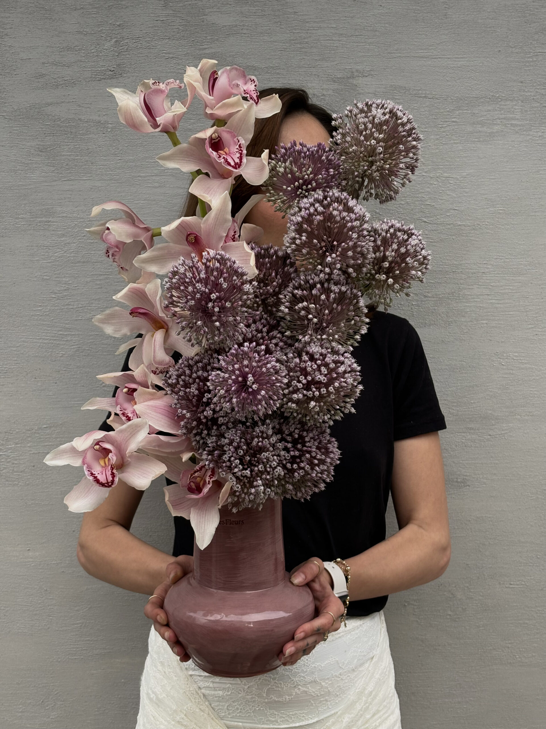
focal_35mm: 52
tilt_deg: -2.7
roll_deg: +0.1
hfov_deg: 28.0
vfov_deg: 36.8
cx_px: 273
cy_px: 364
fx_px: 1094
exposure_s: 1/121
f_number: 1.6
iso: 25
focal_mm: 5.96
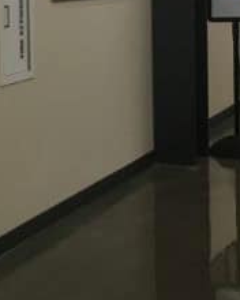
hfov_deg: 15.5
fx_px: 879
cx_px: 124
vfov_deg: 18.6
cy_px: -35
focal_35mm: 99
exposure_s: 1/30
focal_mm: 4.2
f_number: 2.2
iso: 32
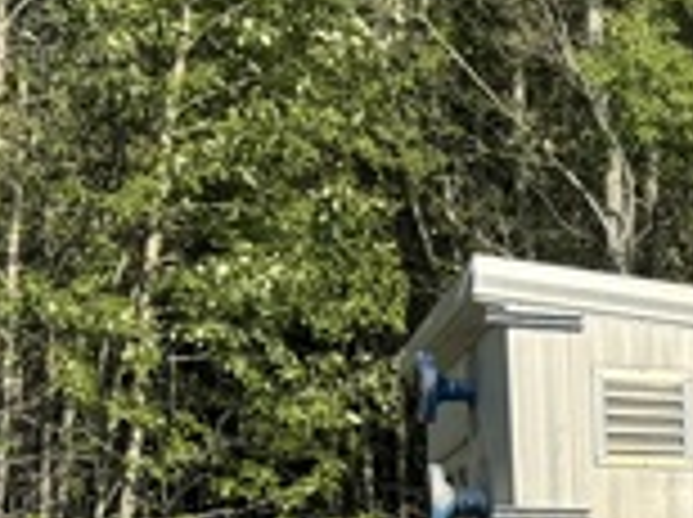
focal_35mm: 111
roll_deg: -1.2
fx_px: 2219
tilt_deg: -3.5
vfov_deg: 12.6
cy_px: 777
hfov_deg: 14.4
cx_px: 1429
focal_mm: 6.76
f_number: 1.78
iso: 80
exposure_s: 1/3247
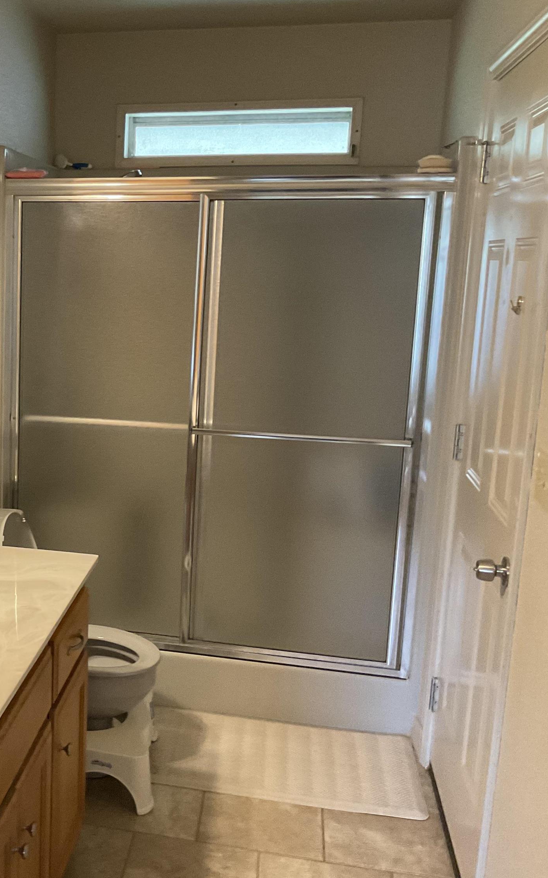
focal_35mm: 42
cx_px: 29
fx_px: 1004
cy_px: 442
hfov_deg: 29.0
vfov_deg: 47.2
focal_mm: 3
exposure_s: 1/60
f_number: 1.8
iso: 250
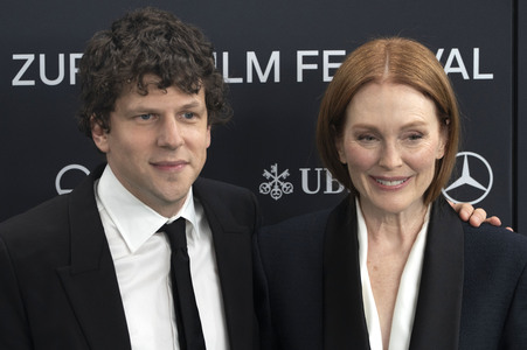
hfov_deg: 9.6
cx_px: 245
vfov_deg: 6.4
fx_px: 3132
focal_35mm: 214
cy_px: 163
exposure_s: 1/500
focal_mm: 200
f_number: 6.3
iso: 2000
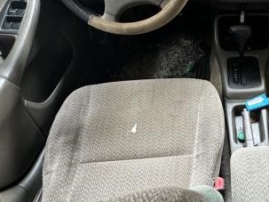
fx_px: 287
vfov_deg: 38.3
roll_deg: -1.1
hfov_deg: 45.1
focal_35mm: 37
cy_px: 70
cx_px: 246
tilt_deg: -43.5
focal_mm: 2.22
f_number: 2.2
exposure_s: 1/60
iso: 320
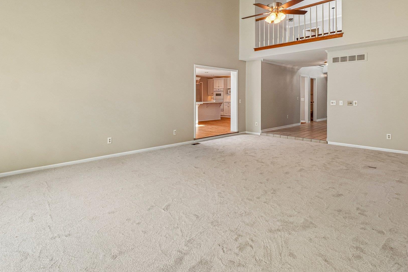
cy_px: 102
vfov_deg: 63.6
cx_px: 200
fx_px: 215
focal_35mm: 19
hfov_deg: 86.9
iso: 320
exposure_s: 1/30
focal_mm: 10
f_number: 8
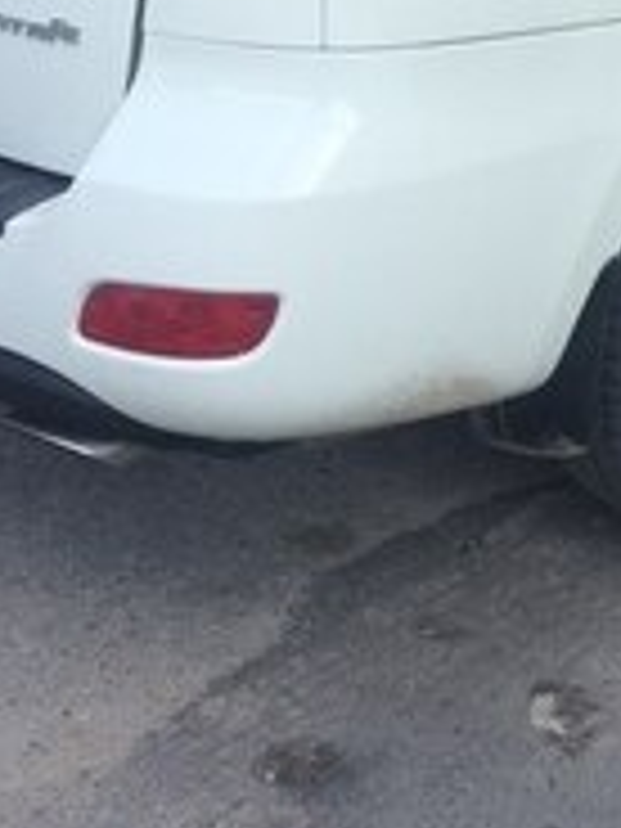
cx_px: 752
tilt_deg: -13.7
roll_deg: -1.6
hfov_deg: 17.9
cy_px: -72
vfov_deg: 23.5
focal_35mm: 78
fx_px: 1866
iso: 32
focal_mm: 4.15
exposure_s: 1/586
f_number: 2.2
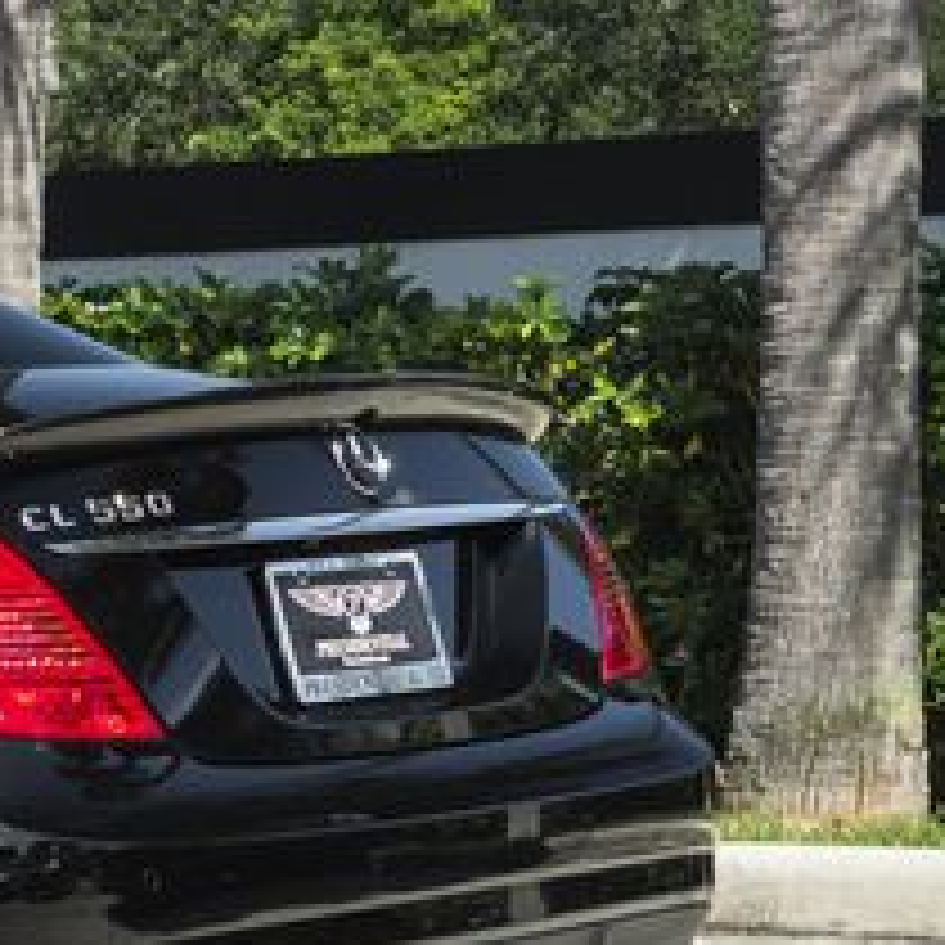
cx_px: -938
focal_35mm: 184
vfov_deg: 9.5
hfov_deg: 9.0
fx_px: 5683
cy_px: 426
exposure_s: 1/125
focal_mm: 43
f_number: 7.1
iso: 200
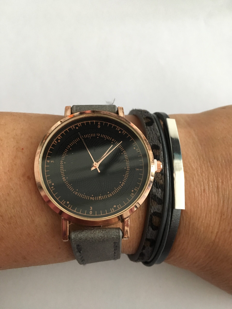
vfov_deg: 61.7
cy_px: 154
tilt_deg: -65.3
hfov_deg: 48.2
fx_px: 259
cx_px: 116
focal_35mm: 29
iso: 200
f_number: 2.2
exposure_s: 1/17
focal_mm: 4.15
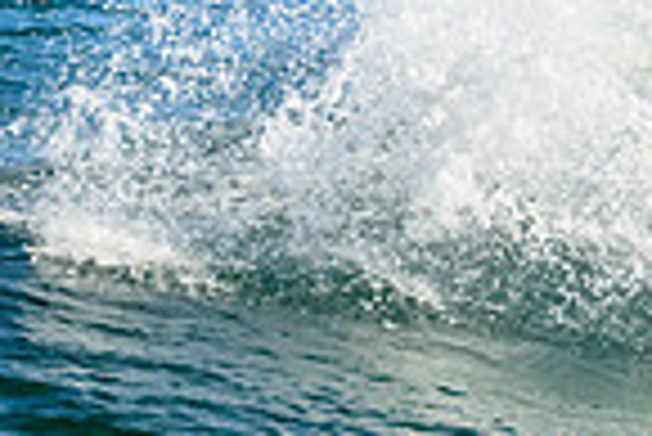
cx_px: 1169
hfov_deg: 0.9
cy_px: 74
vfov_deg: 0.6
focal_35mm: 2352
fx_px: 42639
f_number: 11
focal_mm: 590
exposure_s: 1/2000
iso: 1400
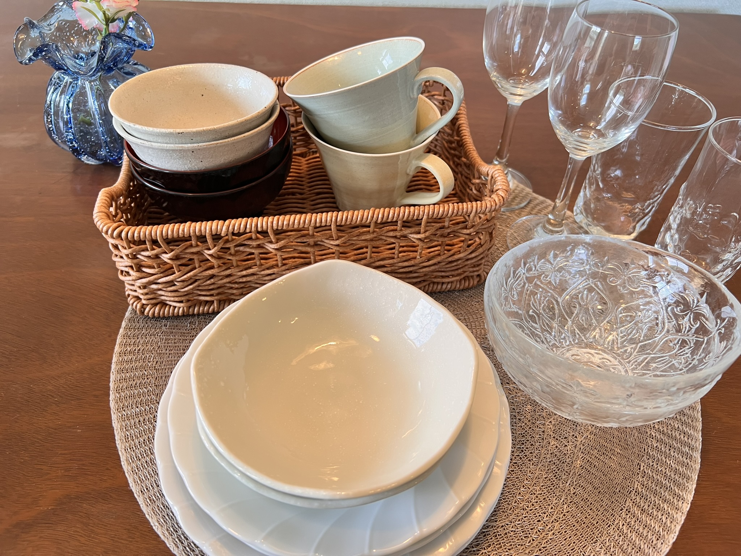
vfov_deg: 53.1
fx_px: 557
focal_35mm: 26
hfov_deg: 67.3
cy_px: 278
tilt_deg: -45.2
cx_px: 370
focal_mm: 5.7
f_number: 1.5
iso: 64
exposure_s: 1/50
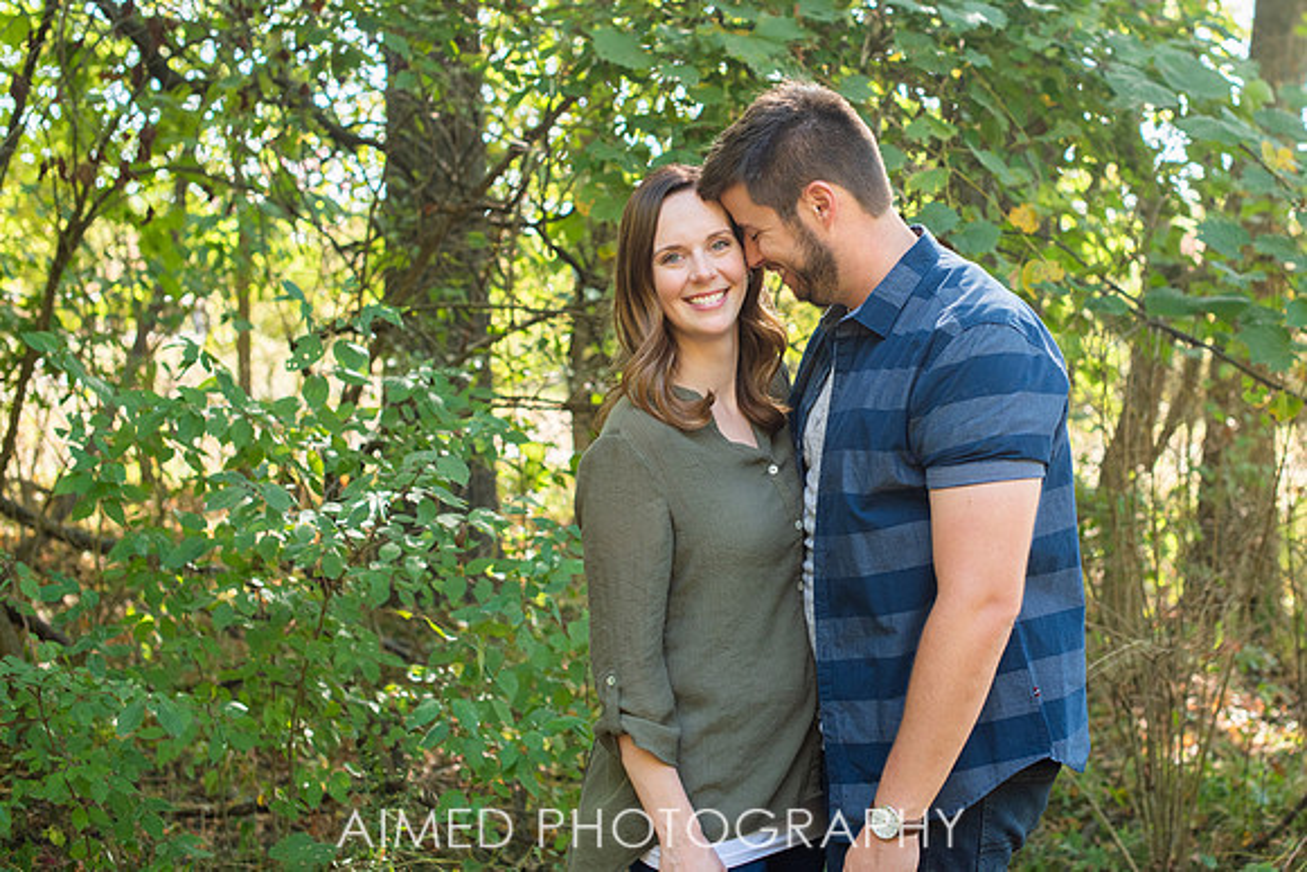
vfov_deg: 22.5
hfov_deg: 33.2
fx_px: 2188
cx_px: 787
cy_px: 346
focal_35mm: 60
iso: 320
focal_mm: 50
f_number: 3.5
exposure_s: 1/500
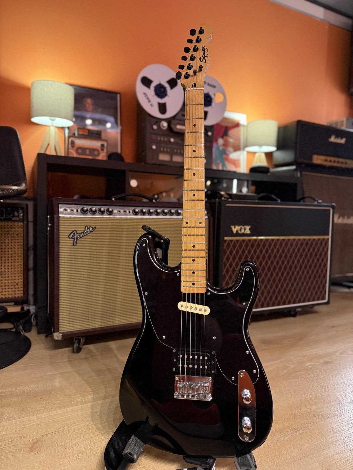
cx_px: 176
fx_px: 326
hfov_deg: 56.8
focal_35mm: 24
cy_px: 235
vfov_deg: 71.6
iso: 500
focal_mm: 6.76
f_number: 1.78
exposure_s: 1/59
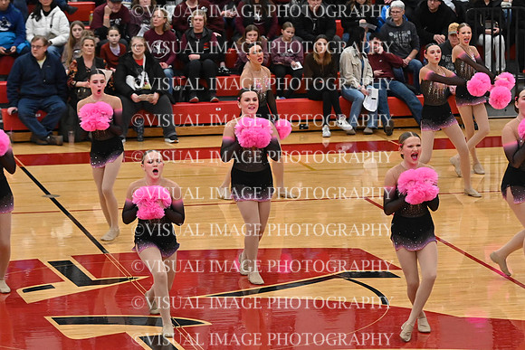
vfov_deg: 9.0
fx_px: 2232
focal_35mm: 153
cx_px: 262
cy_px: 175
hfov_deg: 13.4
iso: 8000
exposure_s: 1/400
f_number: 4
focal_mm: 102
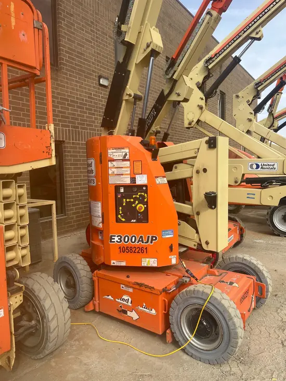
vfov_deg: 67.3
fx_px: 286
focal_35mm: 26
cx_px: 143
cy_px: 190
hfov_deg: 53.1
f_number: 1.6
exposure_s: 1/2222
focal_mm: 5.1
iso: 50
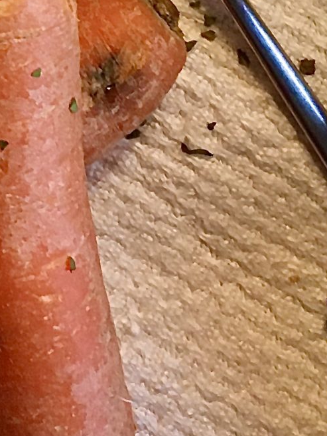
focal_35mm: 113
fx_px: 1423
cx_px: -163
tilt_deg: -89.6
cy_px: -208
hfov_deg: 12.5
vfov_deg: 16.0
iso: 200
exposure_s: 1/33
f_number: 2.2
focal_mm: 4.15
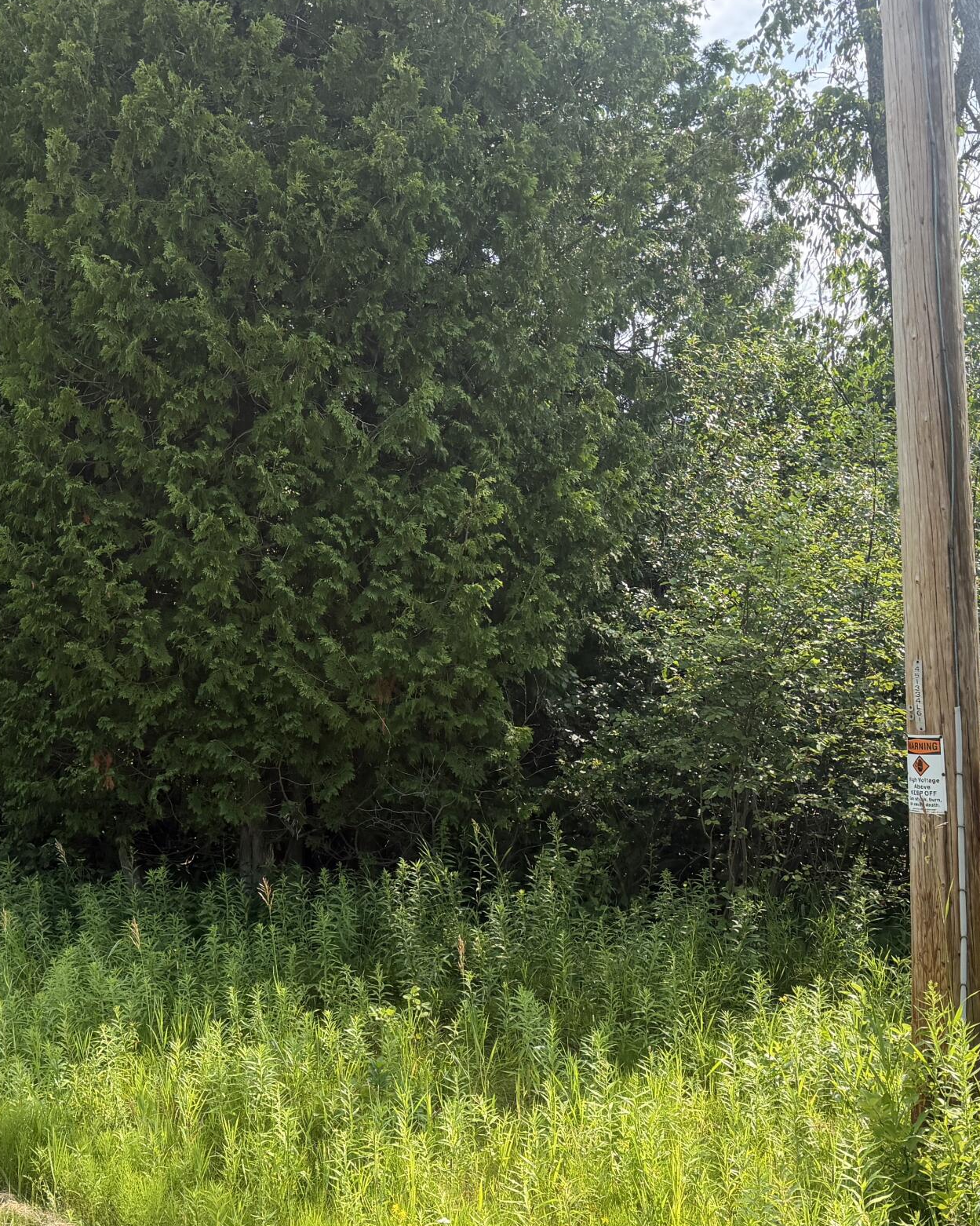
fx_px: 1632
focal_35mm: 45
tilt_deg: -0.2
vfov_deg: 41.1
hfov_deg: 32.9
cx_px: 279
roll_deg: +2.3
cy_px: 684
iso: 100
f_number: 1.78
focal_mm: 6.76
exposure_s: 1/1727
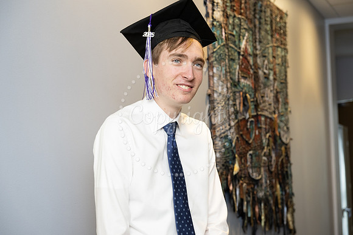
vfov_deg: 22.3
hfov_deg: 32.9
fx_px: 598
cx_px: 176
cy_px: 118
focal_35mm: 61
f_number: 5
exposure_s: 1/125
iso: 1000
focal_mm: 61
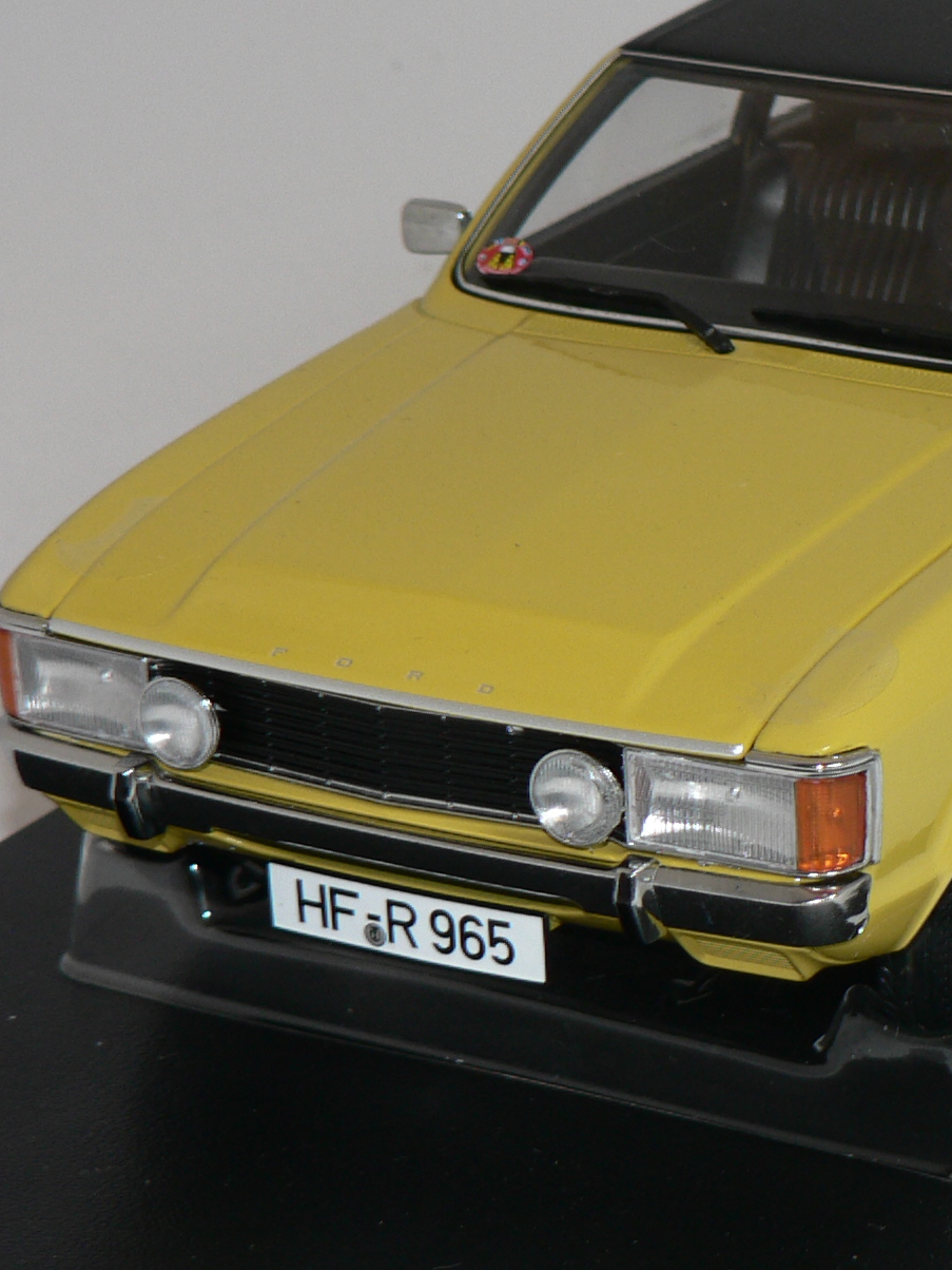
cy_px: 561
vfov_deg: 14.7
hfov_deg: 11.0
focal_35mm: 134
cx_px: 879
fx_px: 4914
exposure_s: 1/60
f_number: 3.2
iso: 80
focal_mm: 10.5
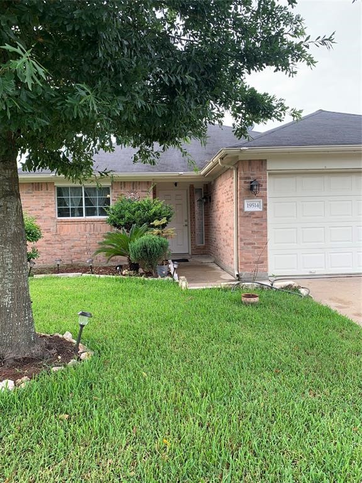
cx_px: 181
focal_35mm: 26
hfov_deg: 53.1
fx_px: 363
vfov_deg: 67.3
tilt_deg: -1.5
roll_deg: +0.8
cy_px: 242
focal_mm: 4.25
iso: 25
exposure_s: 1/187
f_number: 1.8
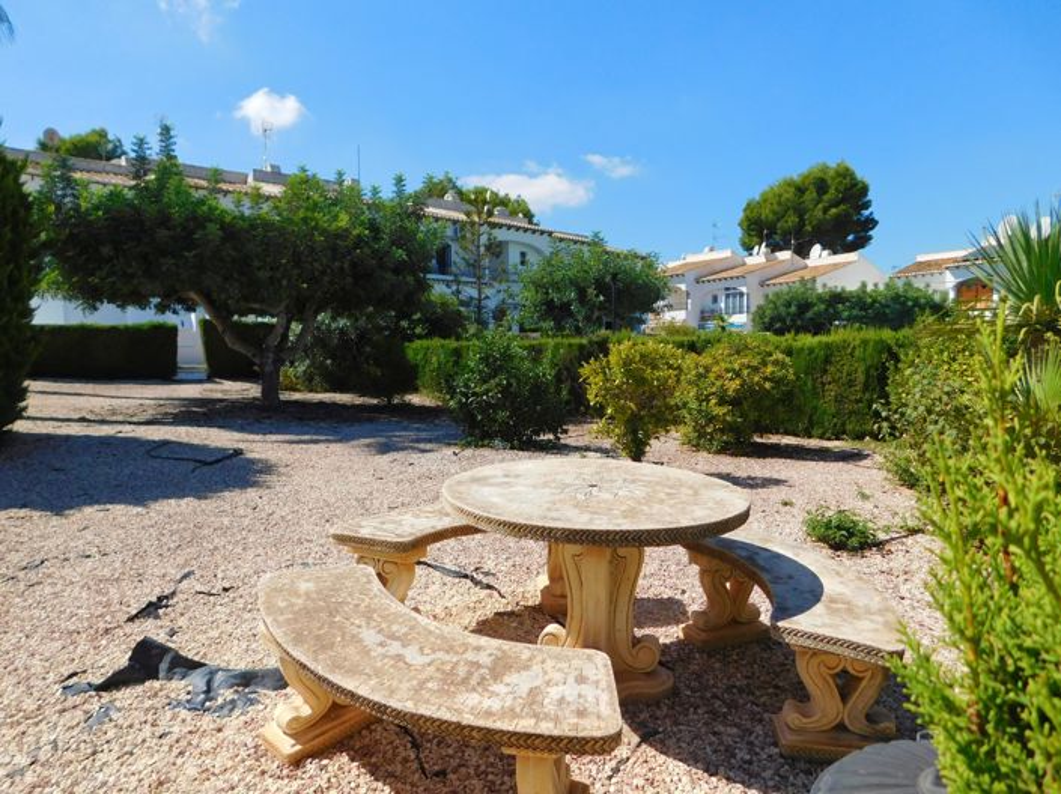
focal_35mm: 23
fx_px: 705
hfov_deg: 74.0
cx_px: 530
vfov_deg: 58.8
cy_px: 397
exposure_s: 1/500
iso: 125
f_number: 6
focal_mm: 4
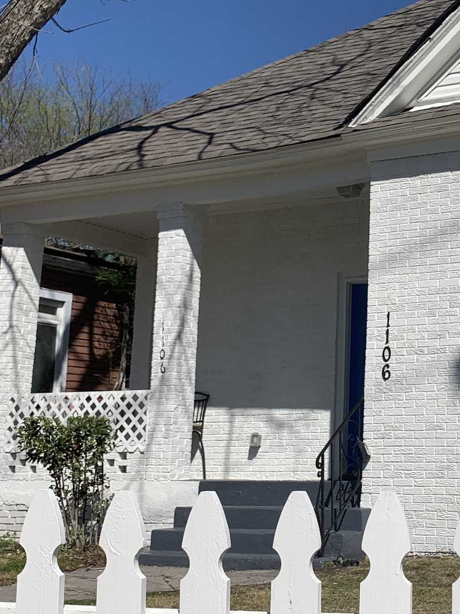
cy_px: 278
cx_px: 473
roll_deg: -1.3
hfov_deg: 23.6
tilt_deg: +10.6
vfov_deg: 32.7
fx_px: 1046
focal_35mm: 59
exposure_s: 1/5405
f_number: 1.8
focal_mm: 4.25
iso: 25
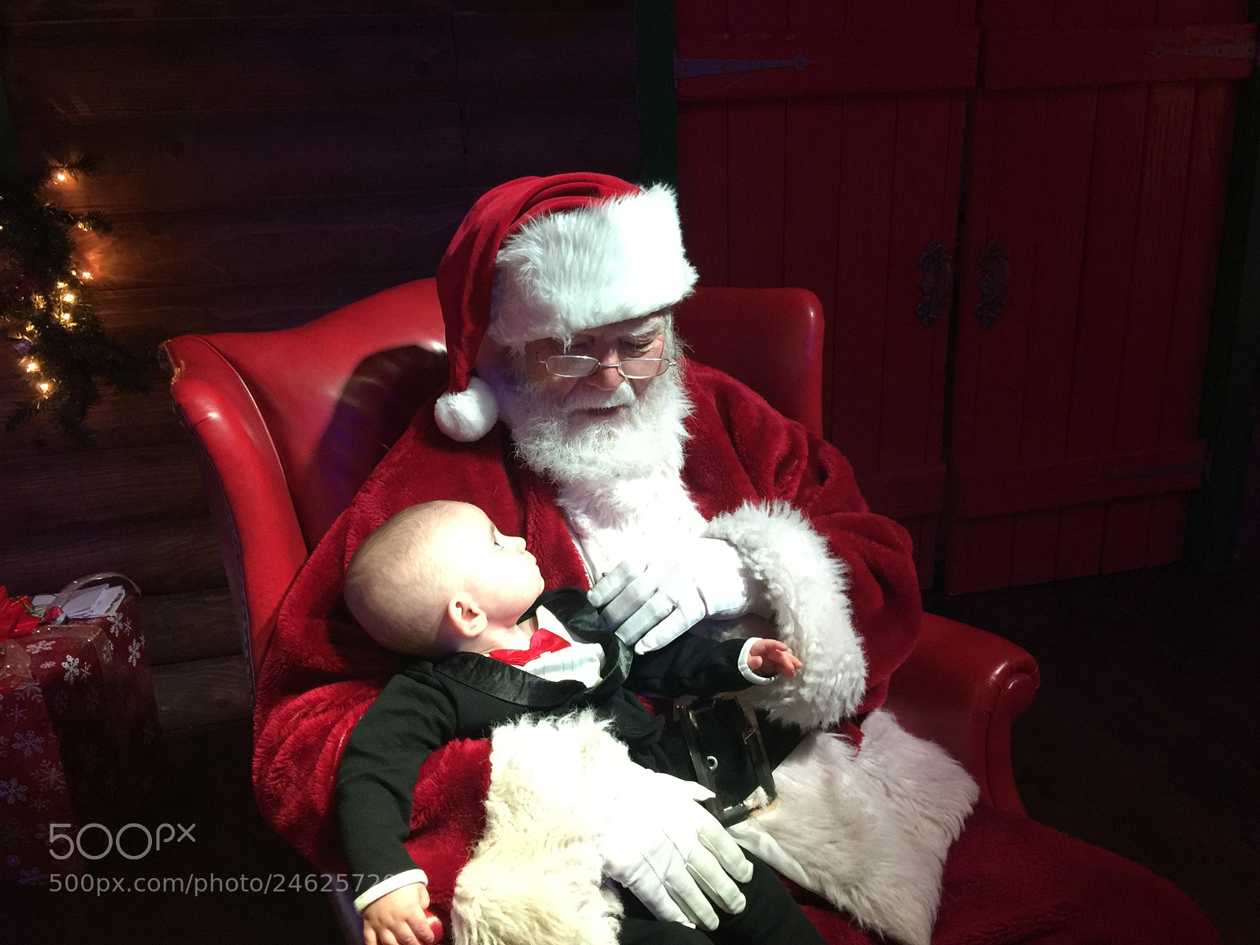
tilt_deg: -18.4
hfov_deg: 61.7
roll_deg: +2.6
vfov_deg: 48.2
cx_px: 630
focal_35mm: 29
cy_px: 472
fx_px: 1056
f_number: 2.2
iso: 125
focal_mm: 4.15
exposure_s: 1/15
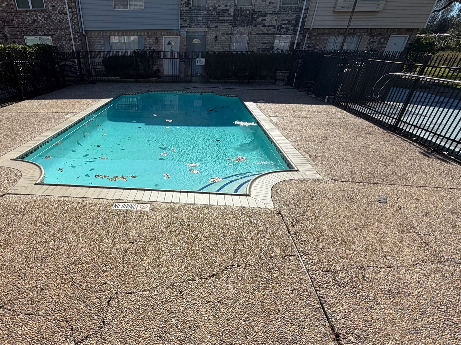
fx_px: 266
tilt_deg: -33.4
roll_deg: +0.5
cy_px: 218
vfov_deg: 64.9
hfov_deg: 79.9
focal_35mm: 20
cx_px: 167
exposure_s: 1/1001
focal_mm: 2.22
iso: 20
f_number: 2.2
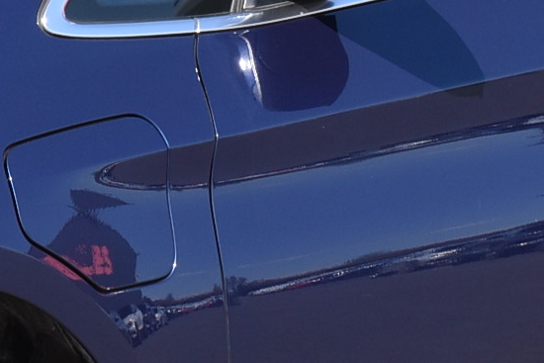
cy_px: -17
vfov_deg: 3.5
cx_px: -98
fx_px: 5925
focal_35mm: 392
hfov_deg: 5.2
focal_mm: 48
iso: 200
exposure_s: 1/320
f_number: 9
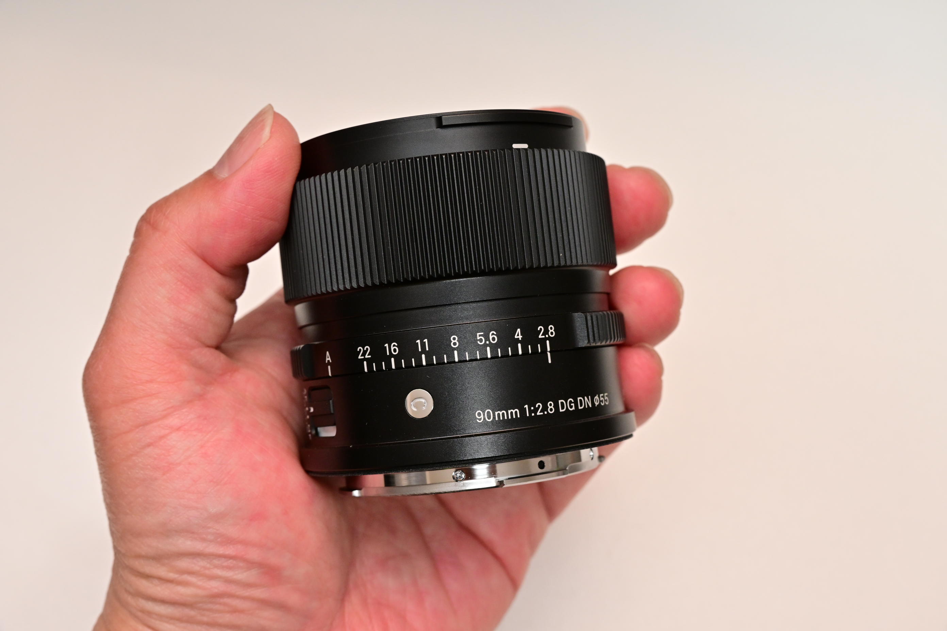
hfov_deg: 41.1
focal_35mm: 48
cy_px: 316
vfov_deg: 28.1
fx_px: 1263
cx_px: 474
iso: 800
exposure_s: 1/60
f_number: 8
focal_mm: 32
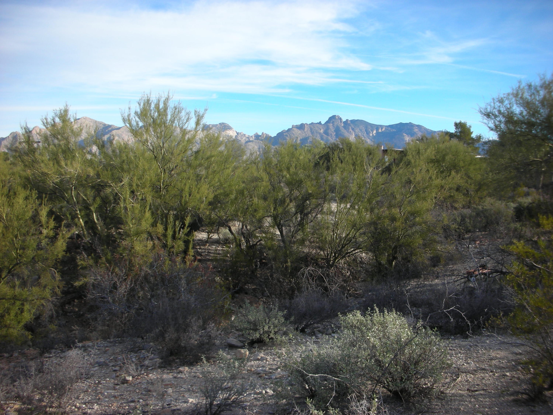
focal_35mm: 35
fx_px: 559
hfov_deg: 52.6
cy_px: 208
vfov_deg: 40.7
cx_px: 276
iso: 50
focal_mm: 5.8
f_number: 3
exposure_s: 1/342
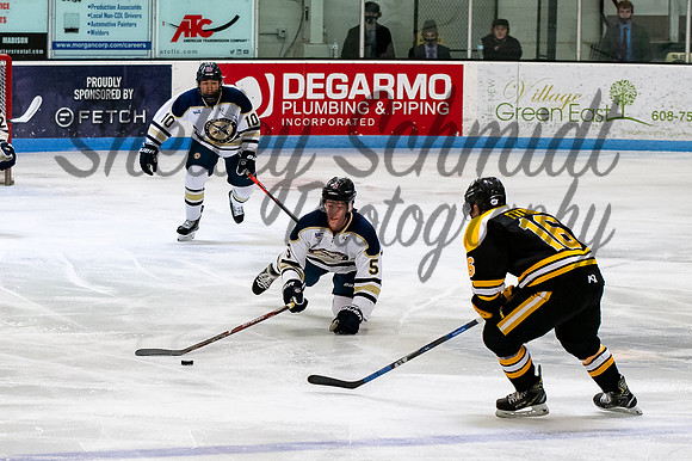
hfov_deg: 9.6
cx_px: 229
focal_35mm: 214
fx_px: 4105
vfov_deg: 6.4
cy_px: 222
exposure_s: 1/800
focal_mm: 86
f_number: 3.2
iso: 2500
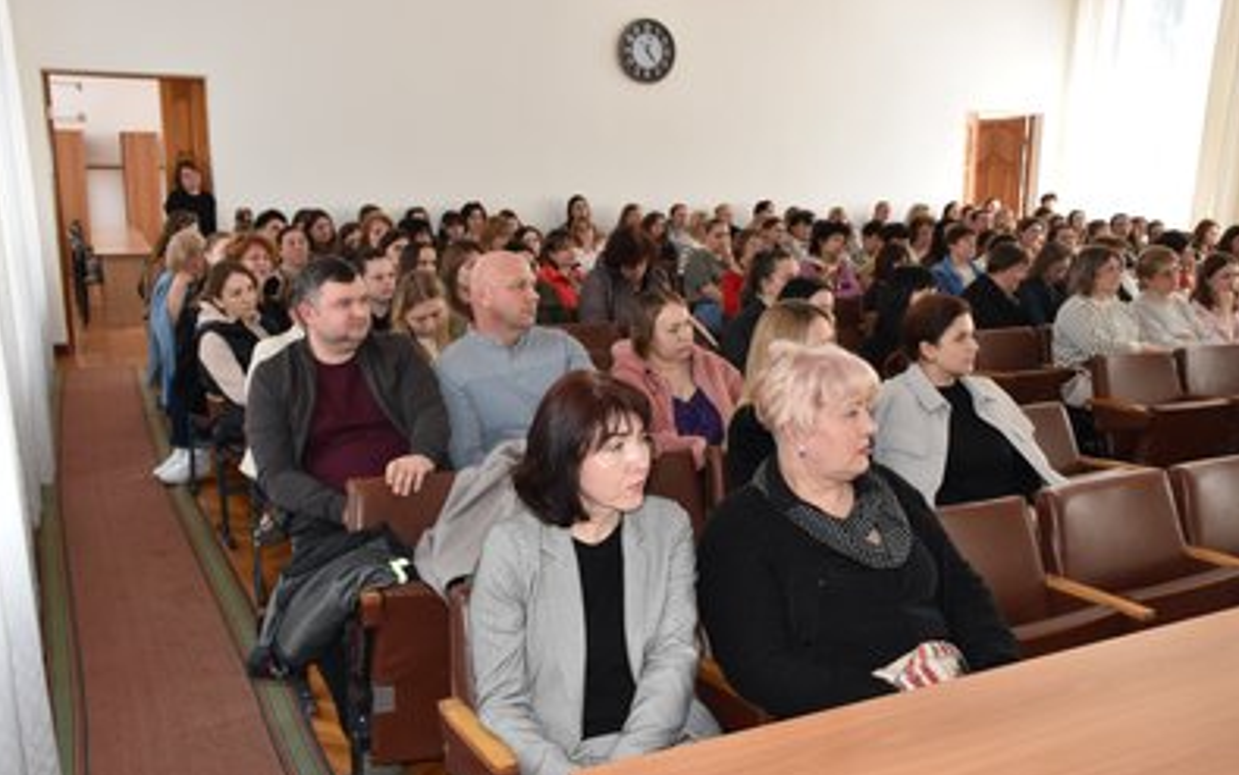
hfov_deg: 61.2
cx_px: 618
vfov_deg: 40.6
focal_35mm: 31
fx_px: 1047
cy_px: 413
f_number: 5.6
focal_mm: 20
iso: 500
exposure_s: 1/125
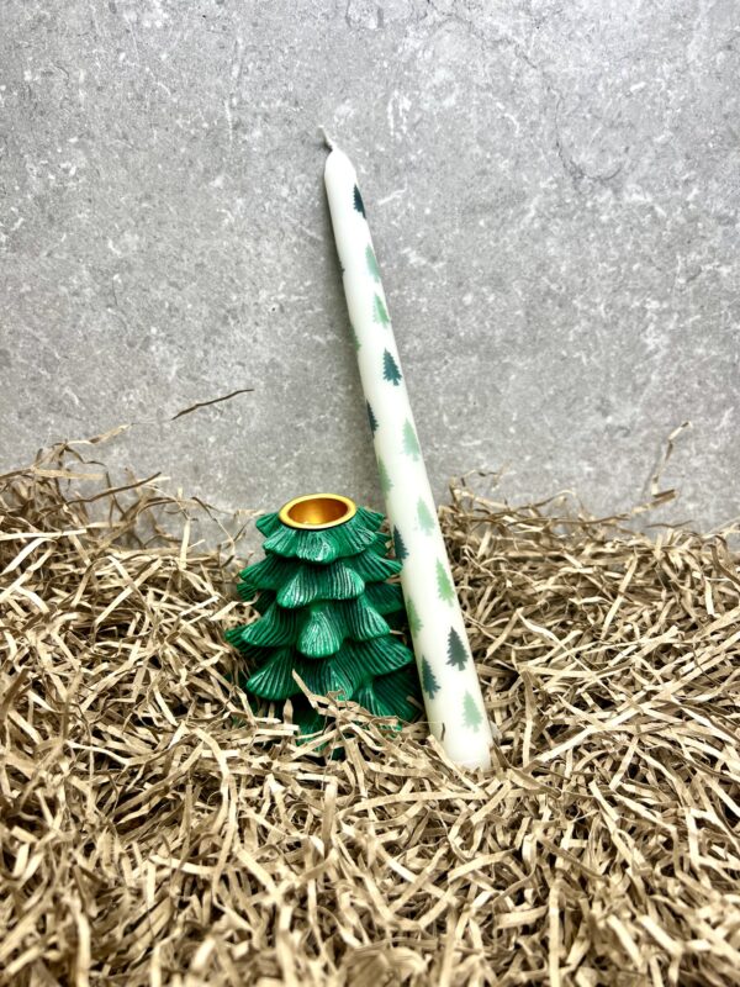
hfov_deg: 53.1
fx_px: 741
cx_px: 370
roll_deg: +1.1
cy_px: 494
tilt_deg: -26.3
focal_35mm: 26
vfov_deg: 67.3
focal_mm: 5.7
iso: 40
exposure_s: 1/121
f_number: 1.5
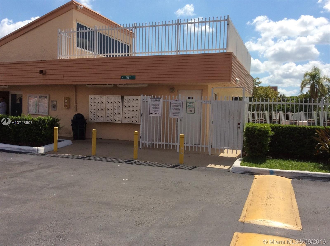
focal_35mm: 32
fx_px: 305
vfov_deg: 44.0
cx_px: 165
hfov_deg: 56.9
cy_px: 123
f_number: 2.4
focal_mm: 3.3
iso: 32
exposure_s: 1/2604
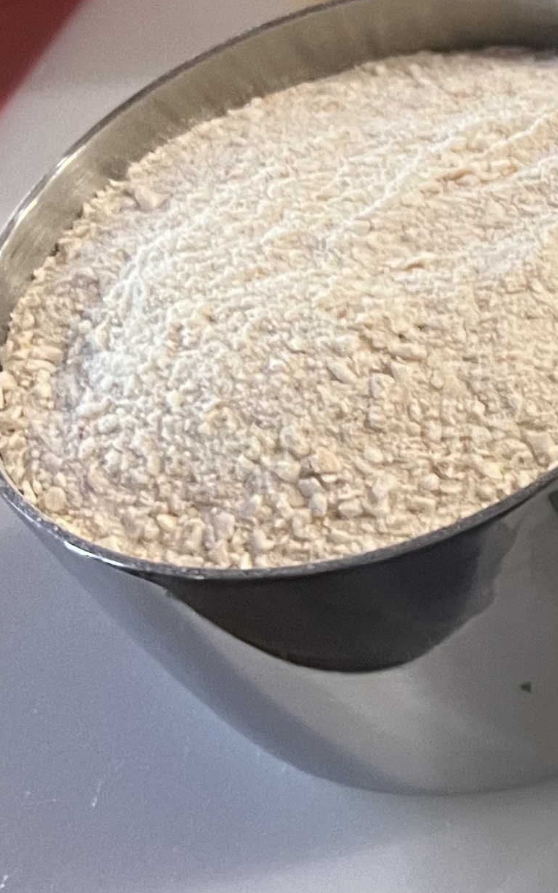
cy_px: 301
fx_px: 2214
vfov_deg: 22.7
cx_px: 1414
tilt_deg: -52.3
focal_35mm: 91
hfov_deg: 11.4
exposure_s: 1/60
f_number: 1.5
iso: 320
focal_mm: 5.7
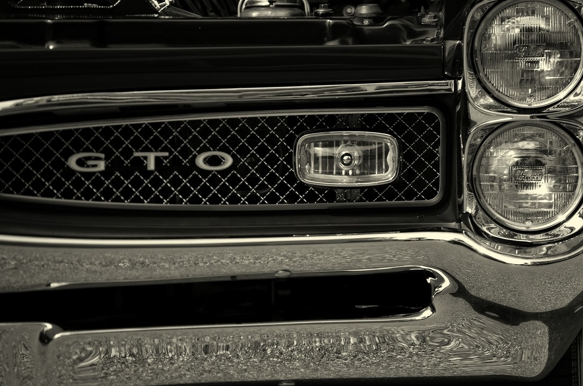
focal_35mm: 224
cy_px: 210
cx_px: 318
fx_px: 3613
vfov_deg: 6.1
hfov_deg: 9.2
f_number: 5
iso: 250
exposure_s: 1/1250
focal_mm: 135
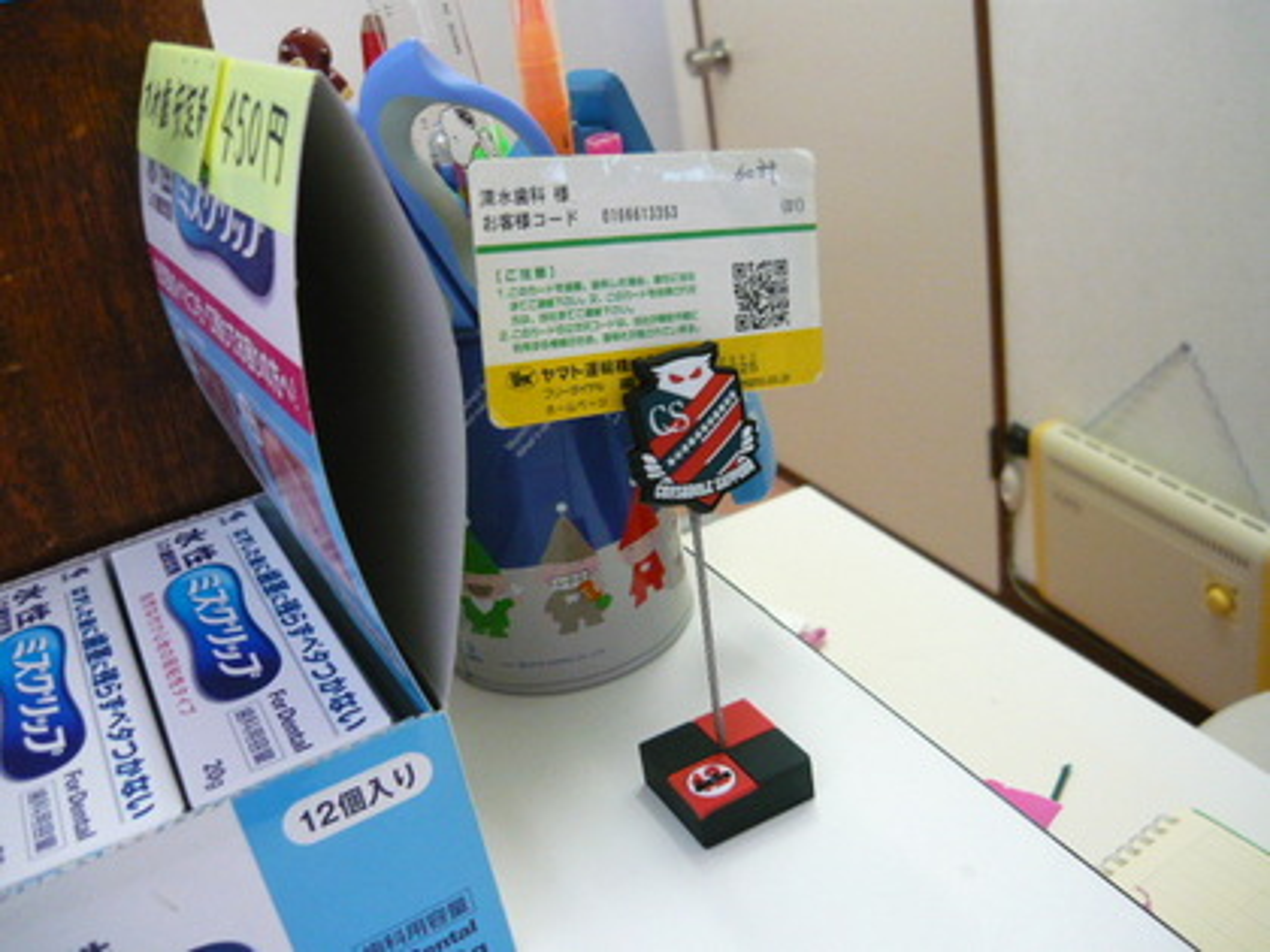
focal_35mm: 33
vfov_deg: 42.9
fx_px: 1211
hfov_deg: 55.4
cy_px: 476
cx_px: 635
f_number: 2.8
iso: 400
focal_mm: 5.5
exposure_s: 1/25
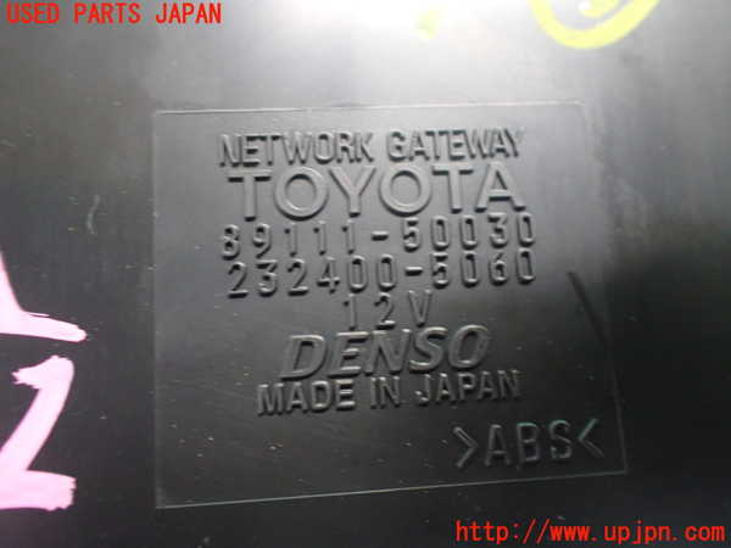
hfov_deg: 60.0
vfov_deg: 46.8
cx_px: 366
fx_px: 634
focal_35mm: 30
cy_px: 274
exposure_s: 1/30
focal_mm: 5.4
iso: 800
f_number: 2.3
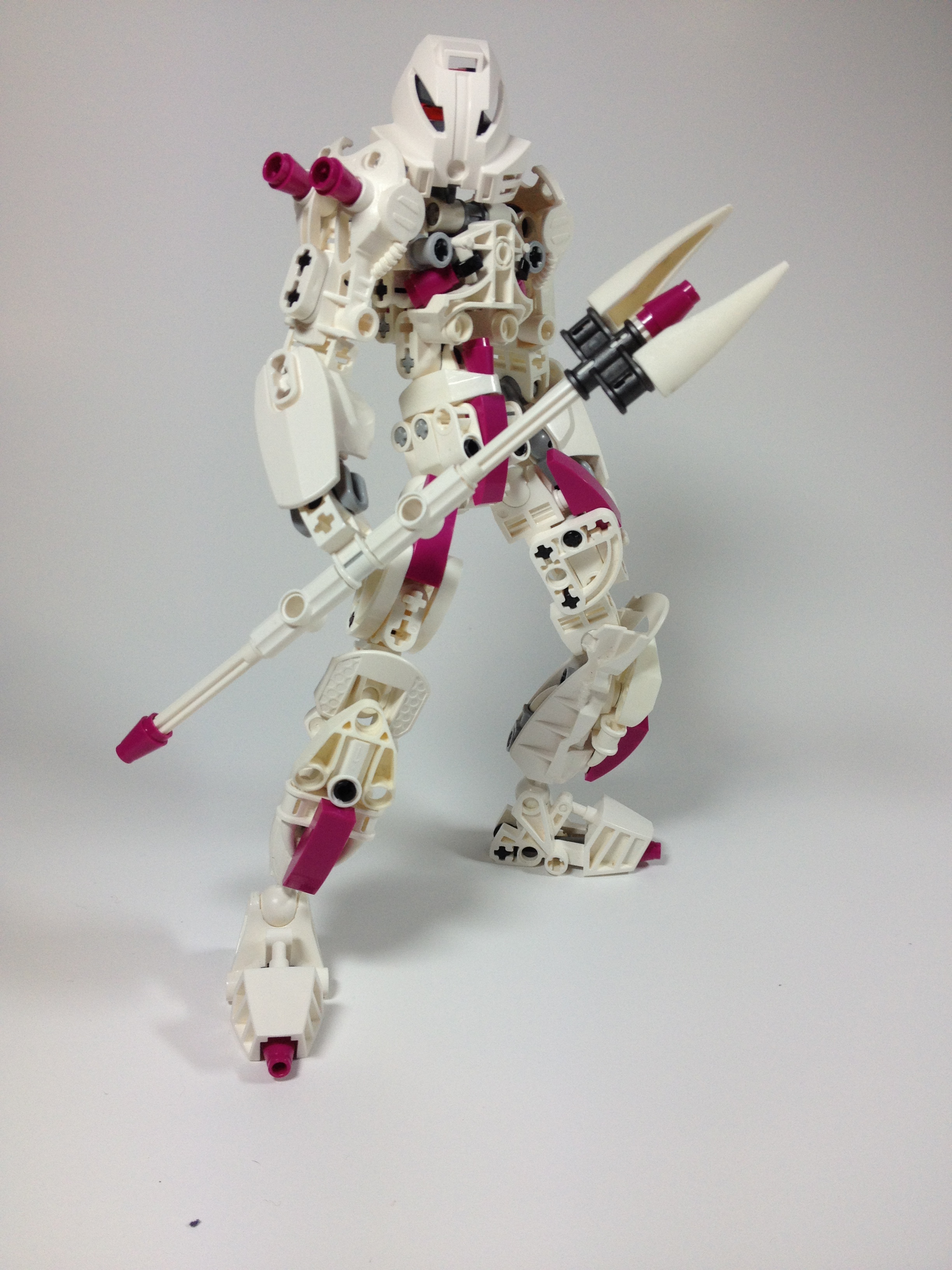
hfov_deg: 40.7
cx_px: 476
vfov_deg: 52.6
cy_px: 635
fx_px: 1283
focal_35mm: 35
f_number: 2.4
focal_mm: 4.28
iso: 64
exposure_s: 1/120
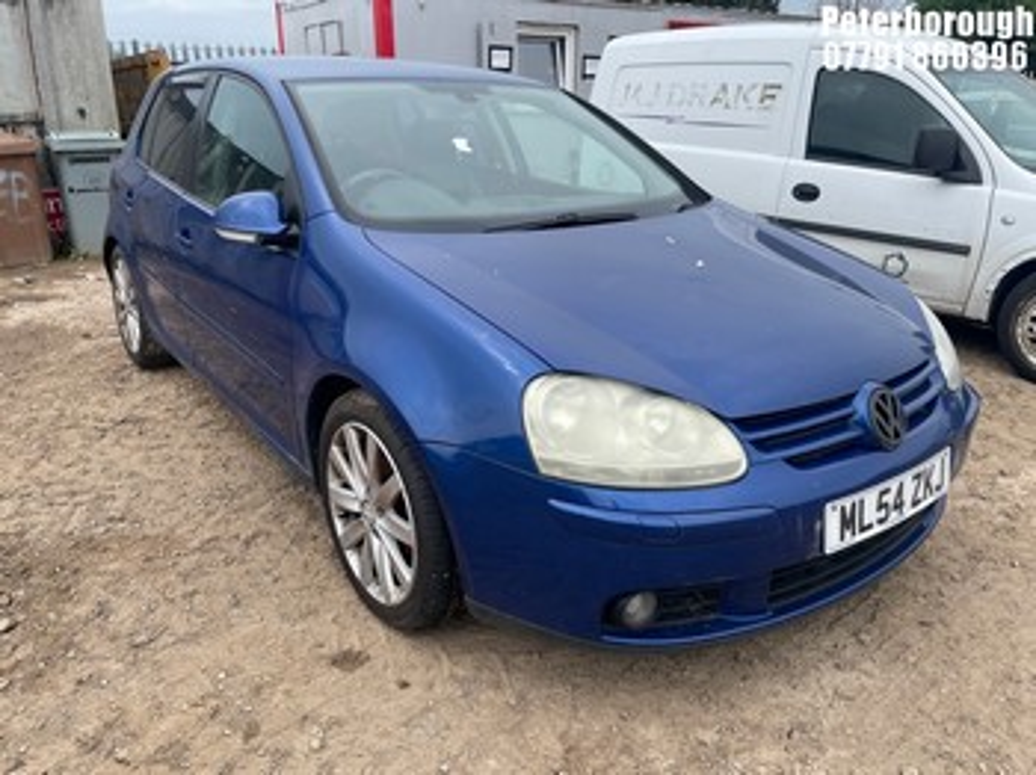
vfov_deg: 53.0
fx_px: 778
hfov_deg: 67.3
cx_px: 518
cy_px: 388
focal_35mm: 26
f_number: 1.6
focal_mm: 4.2
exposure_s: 1/1667
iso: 32
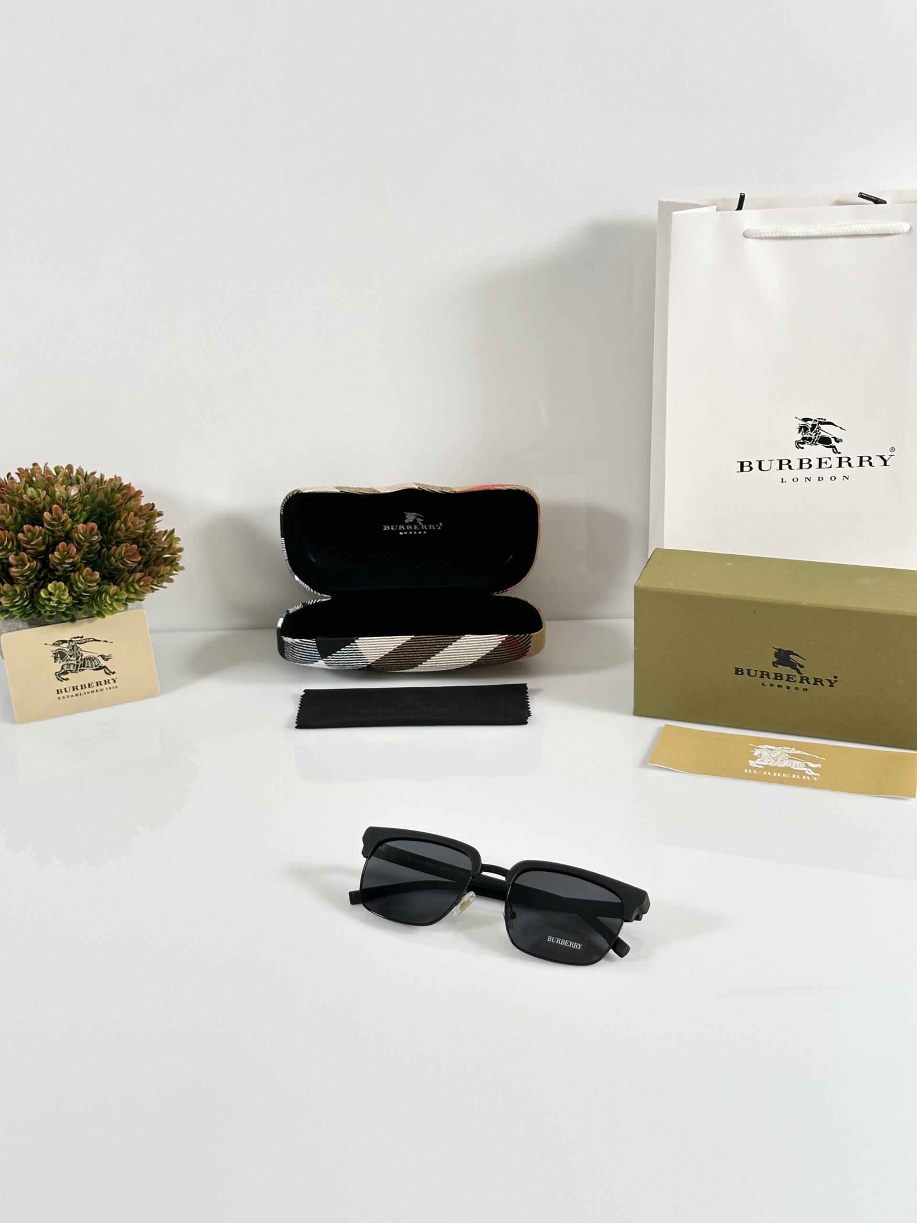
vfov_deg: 39.7
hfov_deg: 30.3
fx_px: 1695
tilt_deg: -22.4
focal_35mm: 48
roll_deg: +1.2
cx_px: 458
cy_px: 612
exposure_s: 1/100
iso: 64
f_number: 1.78
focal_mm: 6.86
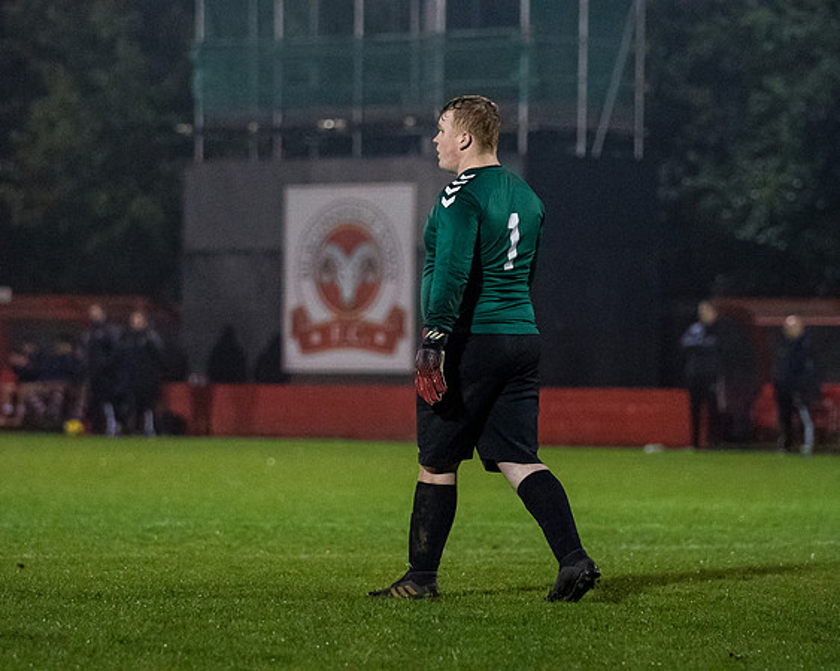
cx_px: 425
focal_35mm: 223
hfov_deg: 8.7
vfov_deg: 6.9
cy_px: 336
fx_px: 5542
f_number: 2.8
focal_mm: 132
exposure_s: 1/1250
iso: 6400
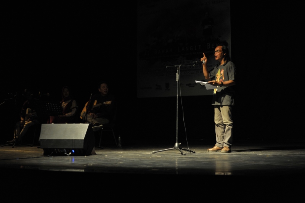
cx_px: 152
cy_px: 102
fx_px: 423
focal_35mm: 50
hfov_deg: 39.6
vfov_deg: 26.9
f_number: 2
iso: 1600
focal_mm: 50
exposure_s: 1/100
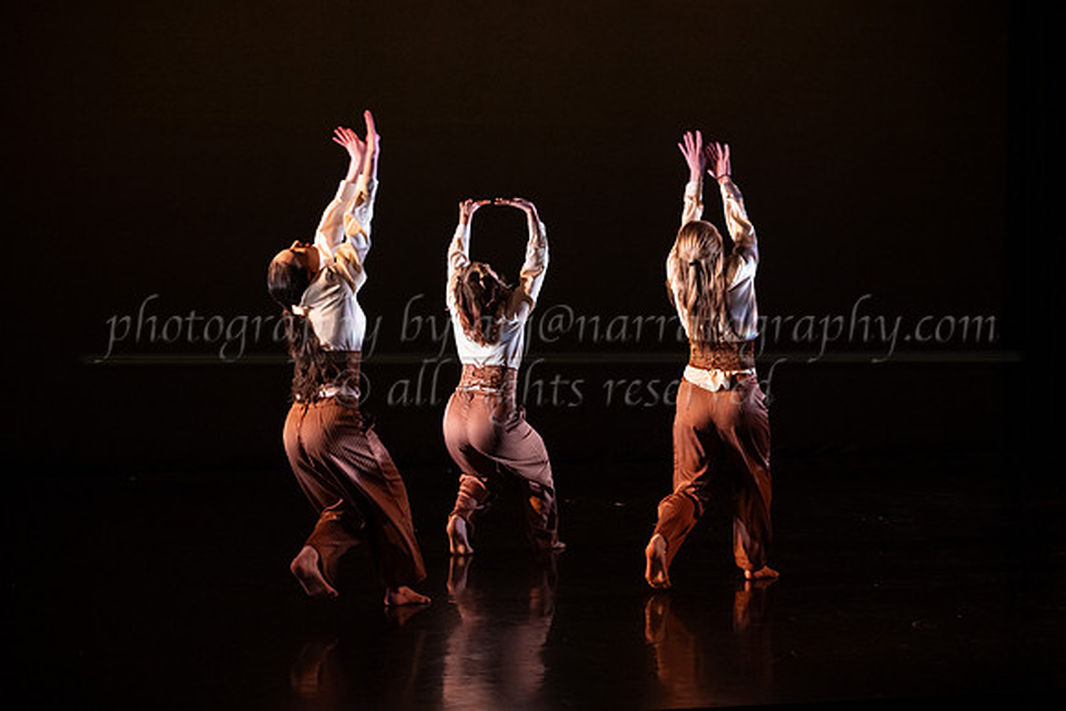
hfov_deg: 27.0
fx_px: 2221
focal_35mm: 75
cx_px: 533
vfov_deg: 18.2
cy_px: 356
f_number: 4
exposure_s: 1/400
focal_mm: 75
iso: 4000
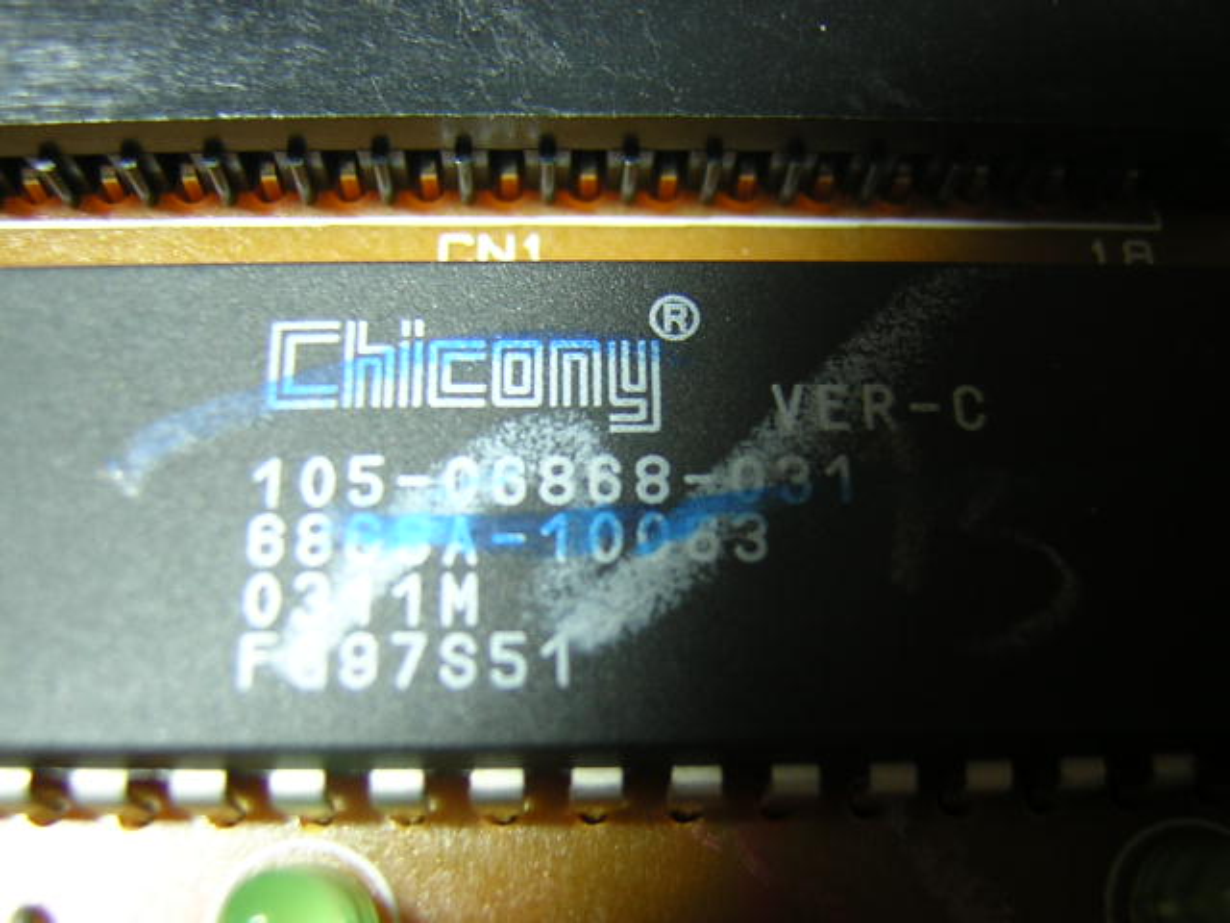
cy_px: 462
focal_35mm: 36
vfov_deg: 39.7
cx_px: 615
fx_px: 1279
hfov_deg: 51.4
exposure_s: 1/4.1
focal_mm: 4.7
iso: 100
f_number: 2.6
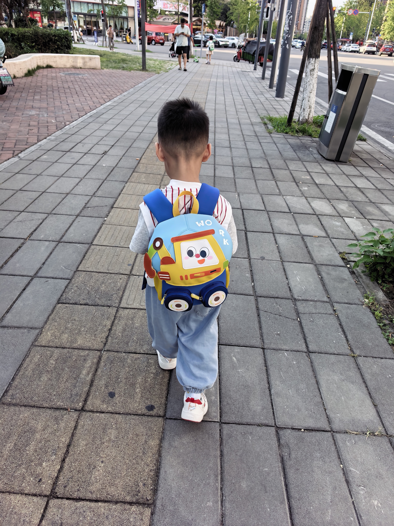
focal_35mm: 24
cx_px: 197
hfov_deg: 56.8
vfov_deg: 71.6
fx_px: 364
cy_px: 263
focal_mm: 5.8
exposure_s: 1/1279
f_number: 2
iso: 160
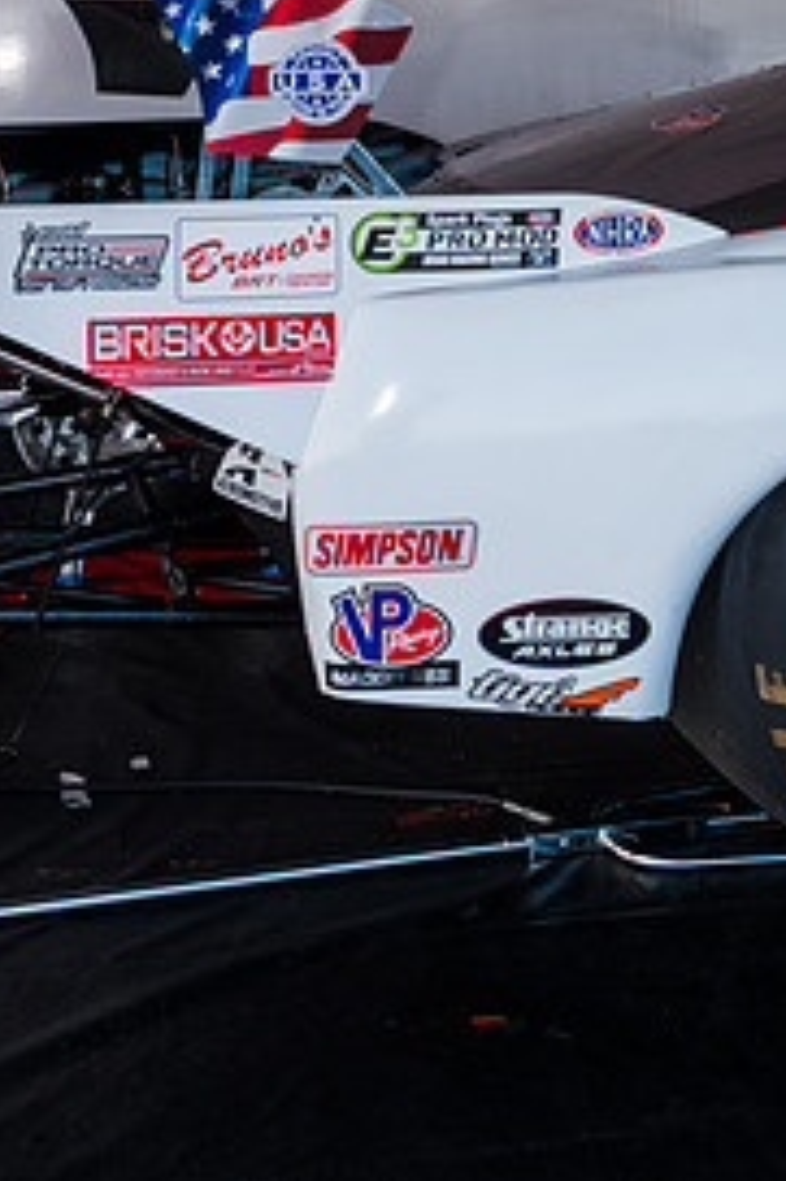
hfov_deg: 28.0
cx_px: 365
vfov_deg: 39.3
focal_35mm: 48
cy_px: 208
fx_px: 1574
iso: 400
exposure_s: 1/80
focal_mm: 19.6
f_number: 9
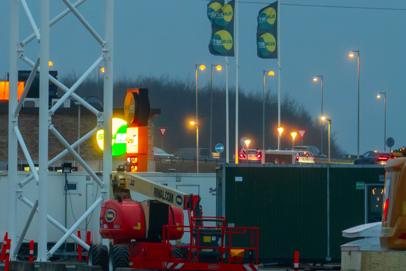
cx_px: 21
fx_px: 6789
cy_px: -100
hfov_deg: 3.4
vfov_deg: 2.3
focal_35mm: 602
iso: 500
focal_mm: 122
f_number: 2.8
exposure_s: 1/50
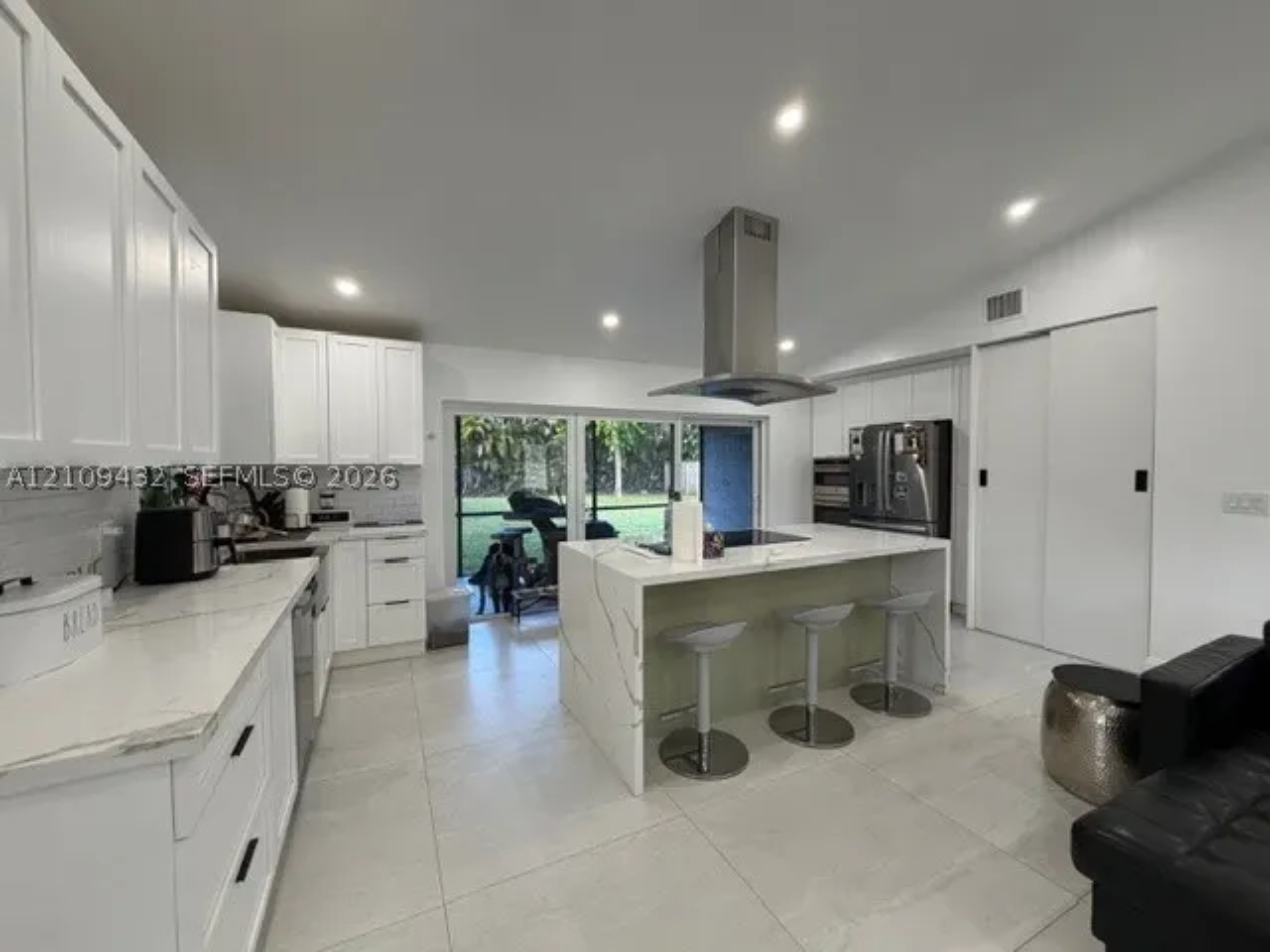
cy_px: 476
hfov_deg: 102.1
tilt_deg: -1.5
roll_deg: -0.3
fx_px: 514
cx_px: 635
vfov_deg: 85.7
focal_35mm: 14
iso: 250
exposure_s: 1/120
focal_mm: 2.22
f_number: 2.2
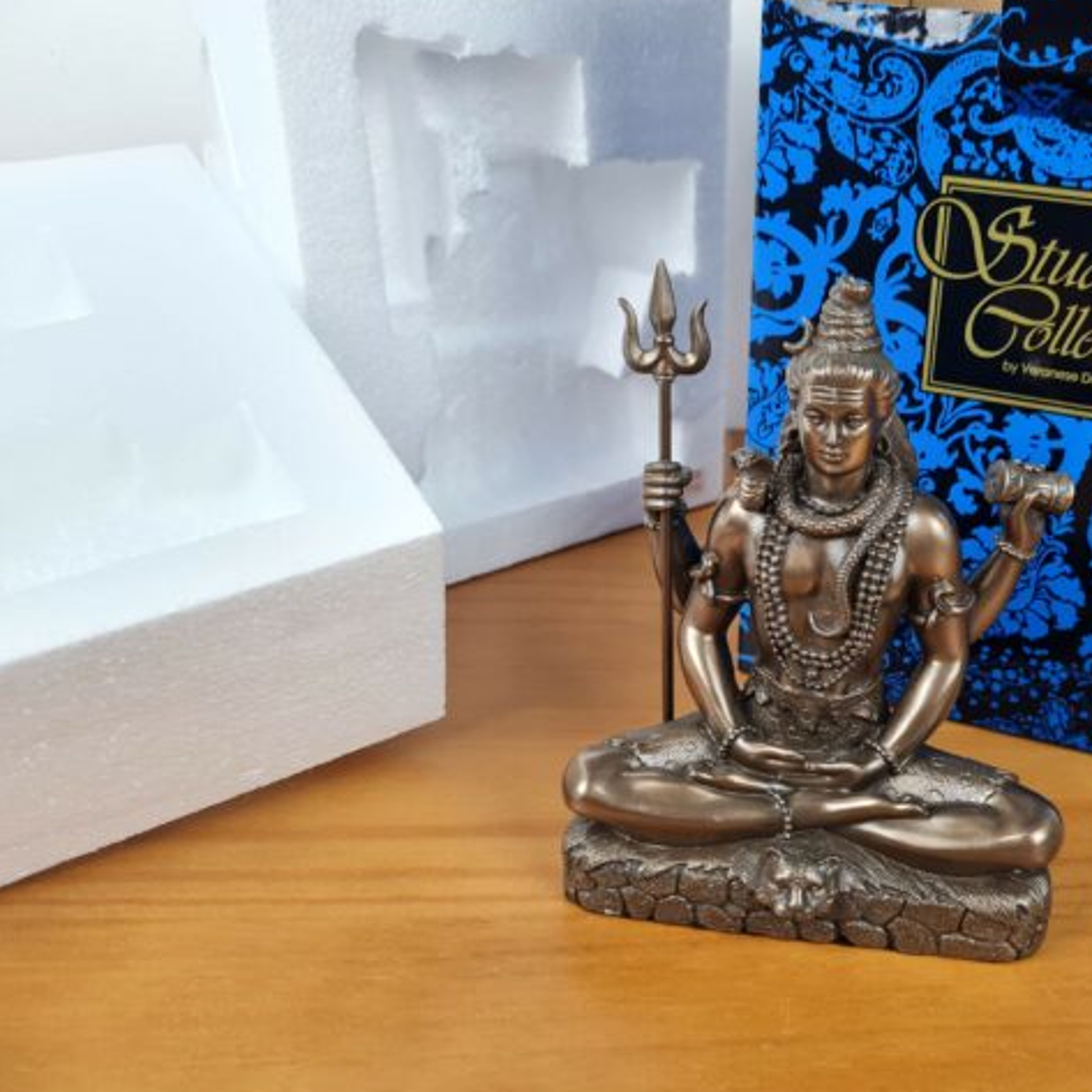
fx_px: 1213
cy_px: 588
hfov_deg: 47.1
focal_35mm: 34
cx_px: 785
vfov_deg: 48.4
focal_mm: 5.4
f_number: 1.8
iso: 125
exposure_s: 1/120
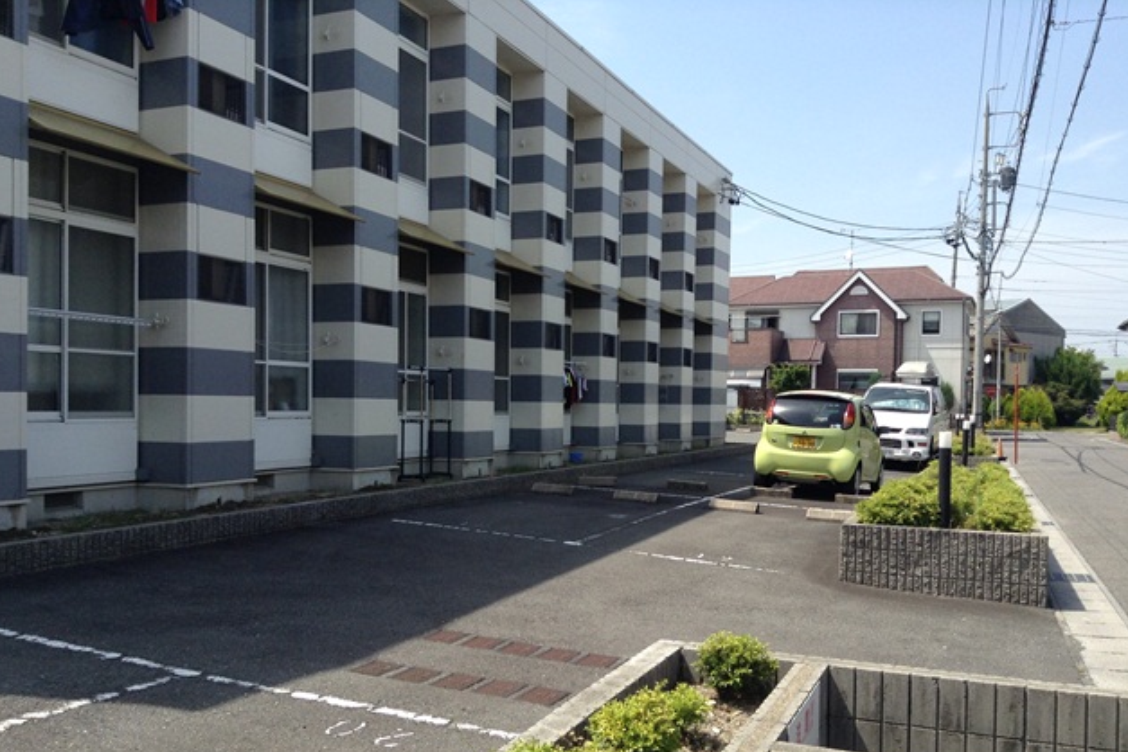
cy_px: 426
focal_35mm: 35
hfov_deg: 54.4
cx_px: 560
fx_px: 1097
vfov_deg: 37.8
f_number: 2.4
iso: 32
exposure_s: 1/905
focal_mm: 3.3
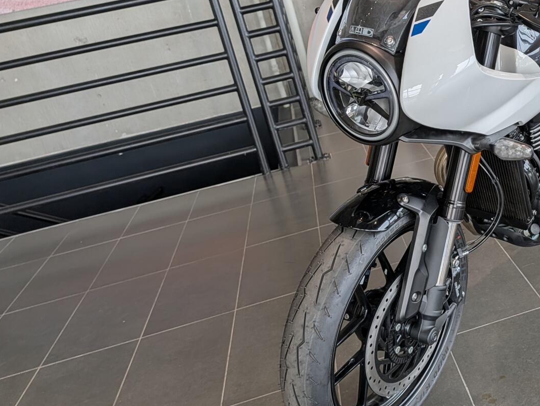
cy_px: 166
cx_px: 499
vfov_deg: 32.2
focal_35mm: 45
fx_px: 703
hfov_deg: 38.7
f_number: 1.68
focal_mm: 6.9
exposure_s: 1/165
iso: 19
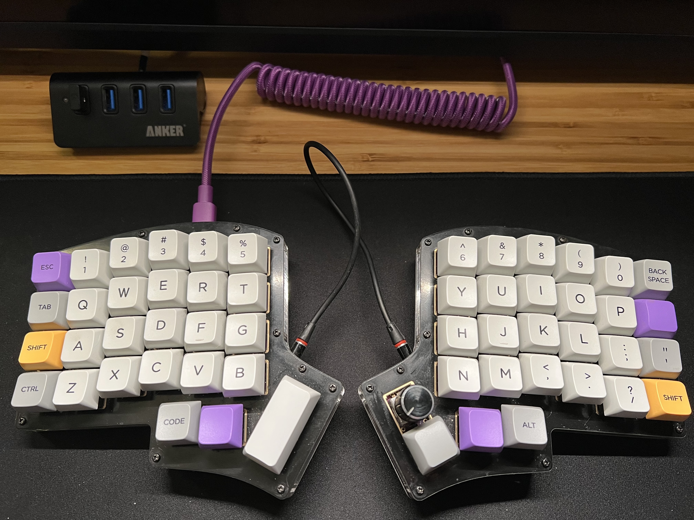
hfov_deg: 67.3
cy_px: 260
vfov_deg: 53.1
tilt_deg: -68.4
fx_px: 521
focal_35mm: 26
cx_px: 347
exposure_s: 1/60
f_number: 1.5
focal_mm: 5.7
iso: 125
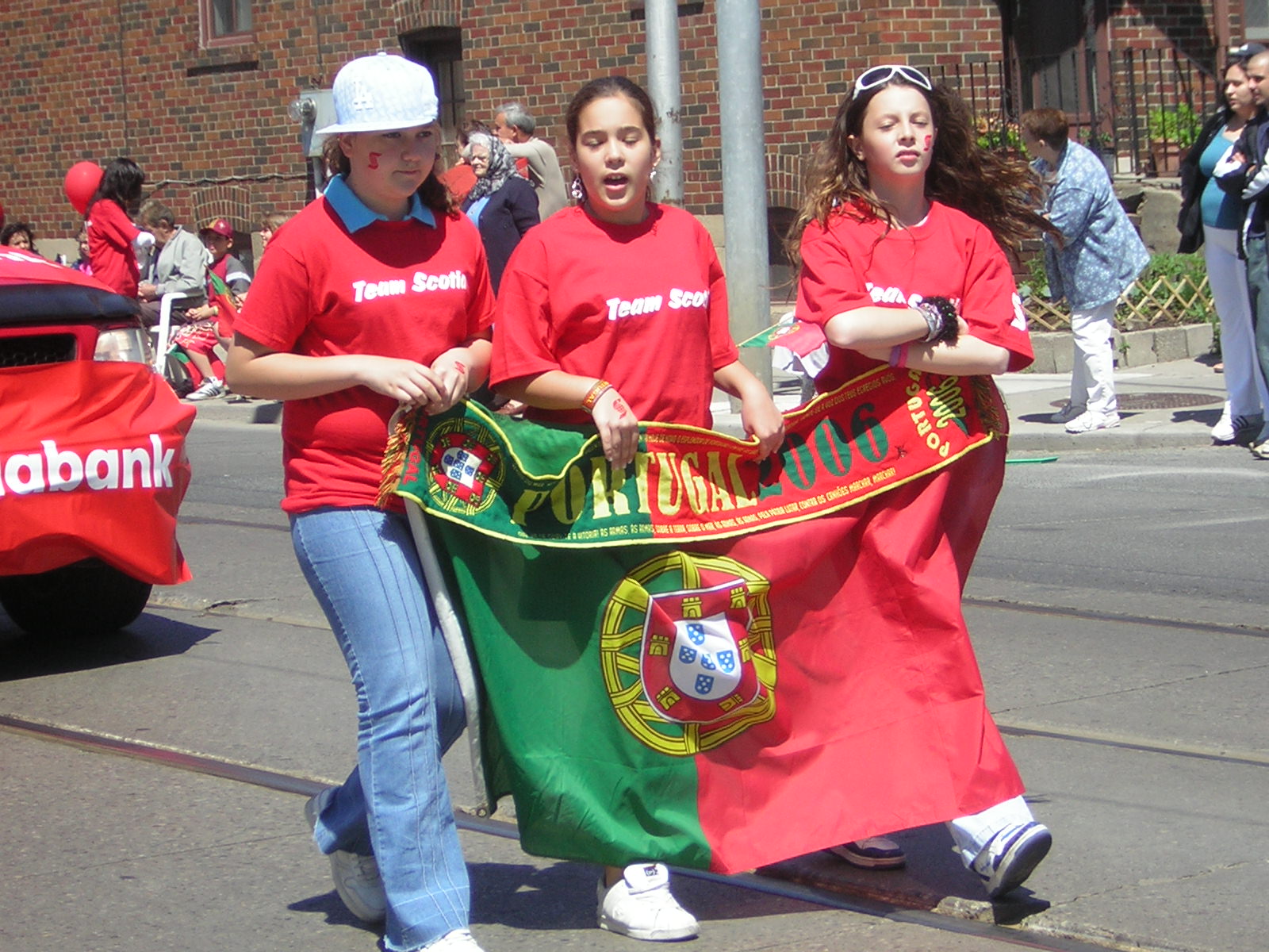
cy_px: 476
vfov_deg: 13.7
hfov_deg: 18.2
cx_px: 634
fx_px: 3959
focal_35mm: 108
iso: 50
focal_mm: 14.1
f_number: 4.7
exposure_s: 1/302
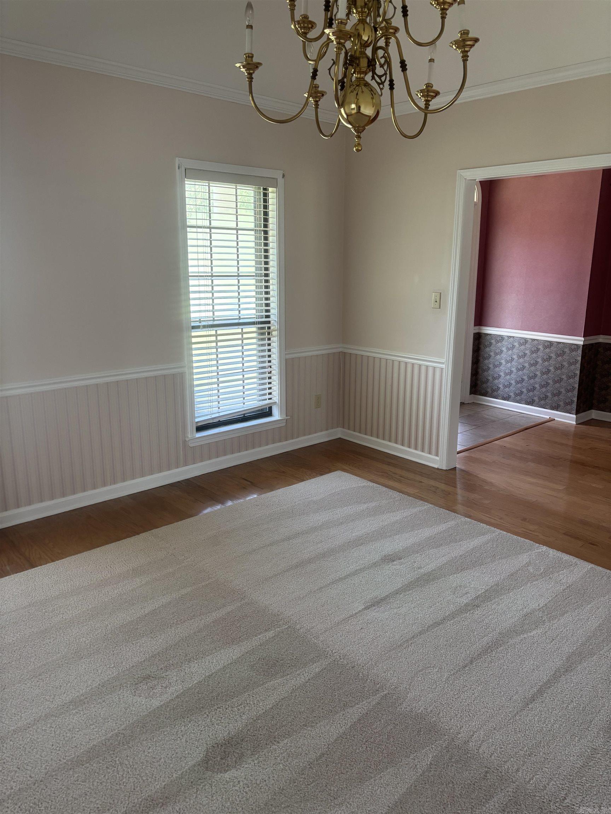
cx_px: 306
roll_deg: -1.7
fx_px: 612
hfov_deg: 53.1
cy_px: 407
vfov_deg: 67.3
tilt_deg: -12.7
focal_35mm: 26
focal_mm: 5.96
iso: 125
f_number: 1.6
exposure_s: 1/61
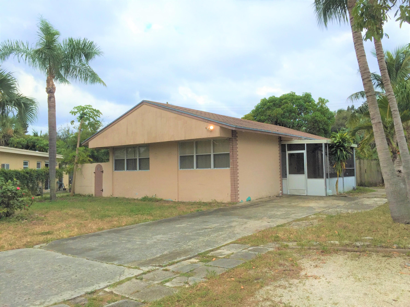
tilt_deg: +3.1
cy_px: 154
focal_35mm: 29
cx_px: 205
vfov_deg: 48.2
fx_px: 343
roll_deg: +0.3
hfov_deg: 61.7
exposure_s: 1/1068
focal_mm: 4.15
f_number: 2.2
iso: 32
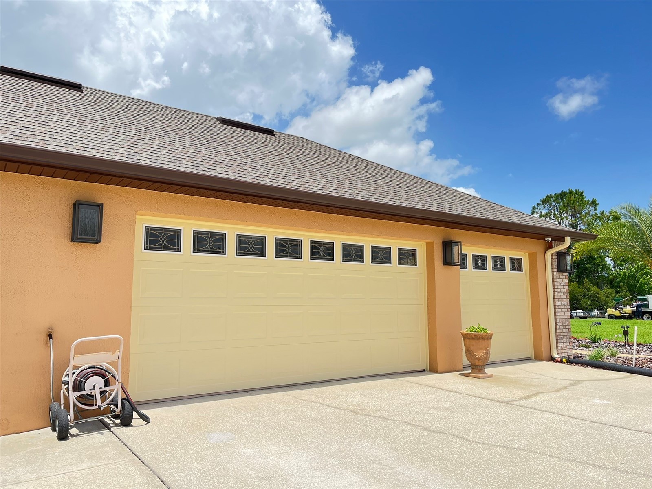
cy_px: 244
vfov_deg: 53.1
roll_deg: +0.1
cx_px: 326
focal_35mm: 26
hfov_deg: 67.3
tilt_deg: +7.3
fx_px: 490
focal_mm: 5.1
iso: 50
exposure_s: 1/1325
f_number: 1.6
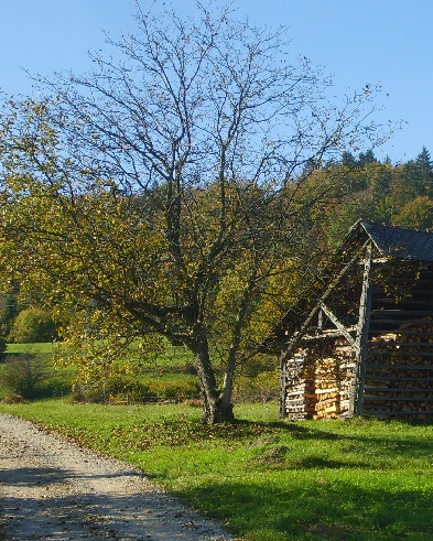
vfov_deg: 19.8
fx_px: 1553
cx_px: 396
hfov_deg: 15.7
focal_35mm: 97
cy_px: 293
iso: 50
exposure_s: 1/500
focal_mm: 10.3
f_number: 3.6
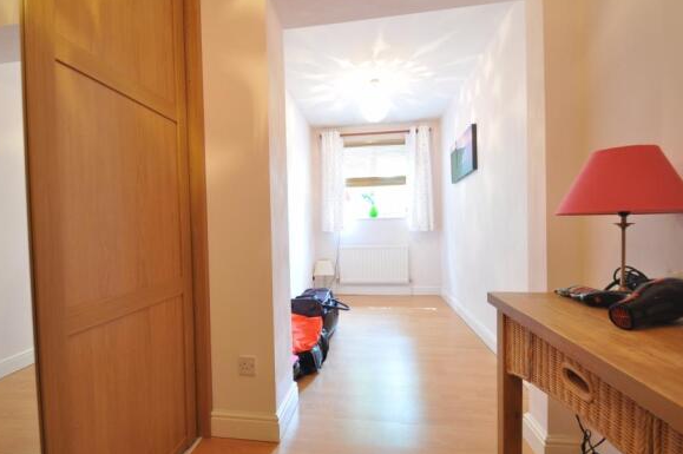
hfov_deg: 93.1
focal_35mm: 17
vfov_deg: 70.3
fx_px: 322
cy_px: 224
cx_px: 315
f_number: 8
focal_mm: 10
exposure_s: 1/2
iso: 400
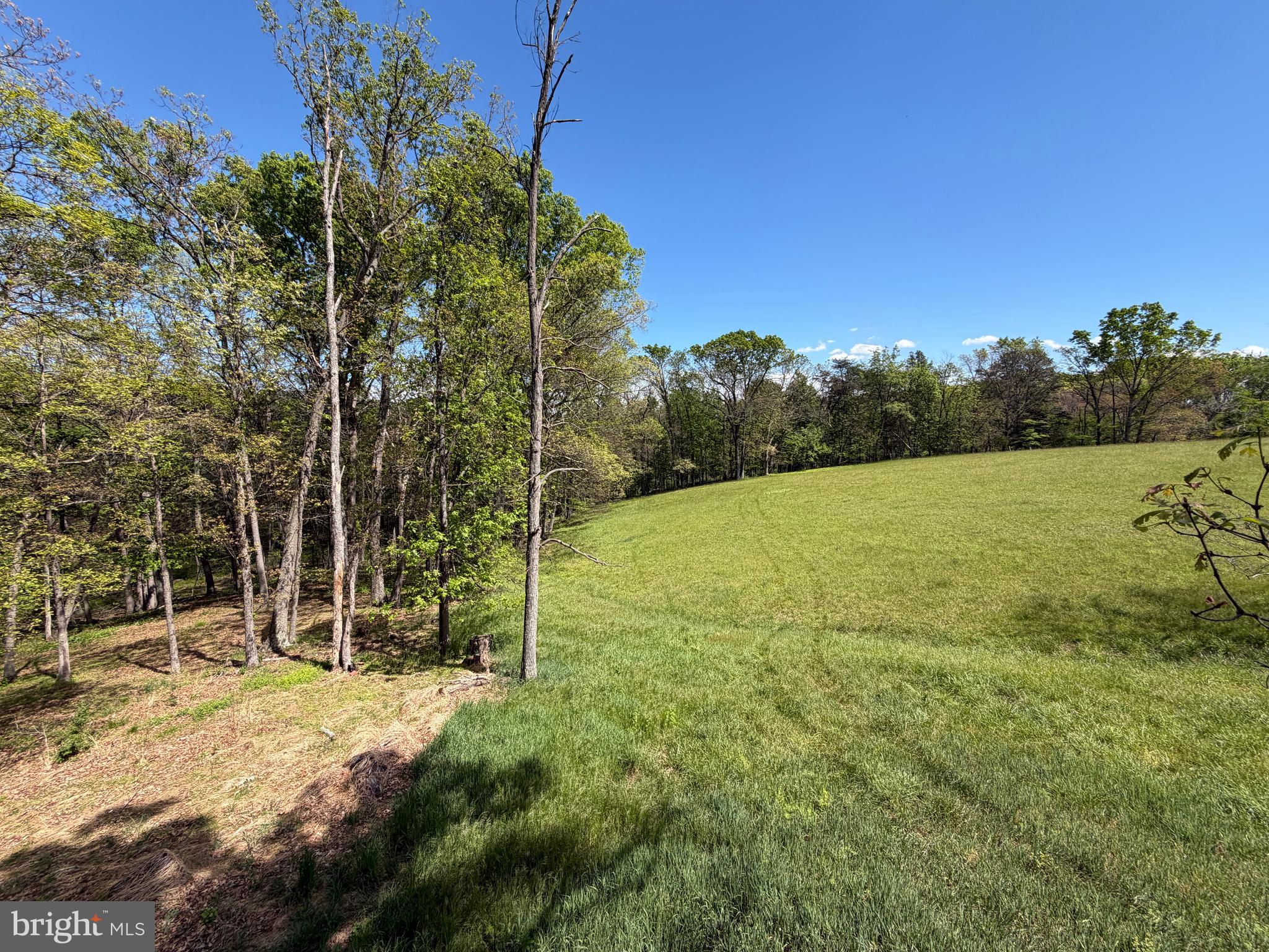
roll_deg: +1.4
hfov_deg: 102.1
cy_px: 476
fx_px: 513
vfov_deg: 85.7
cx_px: 634
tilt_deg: -4.4
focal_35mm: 14
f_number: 2.2
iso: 32
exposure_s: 1/770
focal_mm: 2.22
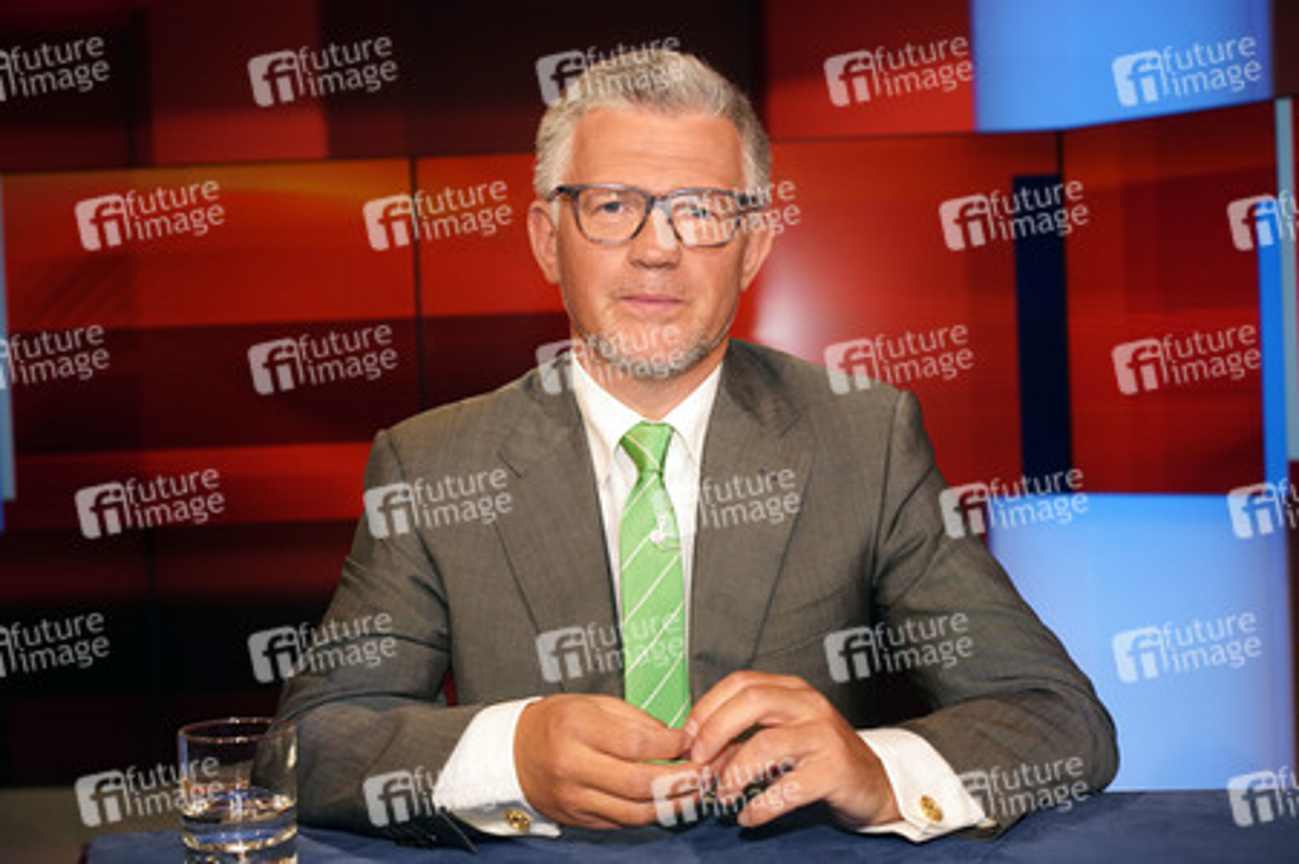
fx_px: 1695
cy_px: 432
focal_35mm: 47
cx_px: 650
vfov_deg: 28.6
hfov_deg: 41.9
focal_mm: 47
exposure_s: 1/160
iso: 1600
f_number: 4.5
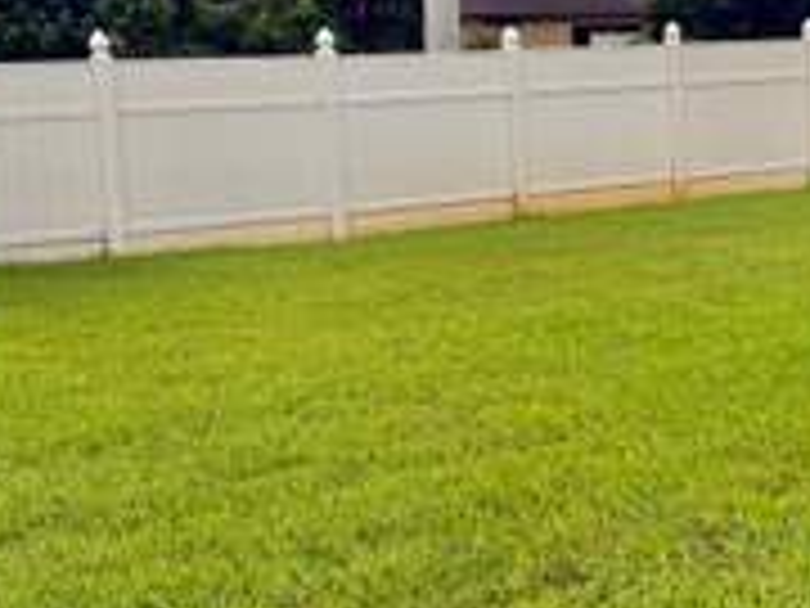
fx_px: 1498
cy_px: 212
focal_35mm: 64
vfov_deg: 22.9
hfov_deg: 29.5
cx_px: 657
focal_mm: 6.76
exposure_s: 1/342
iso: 80
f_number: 1.78
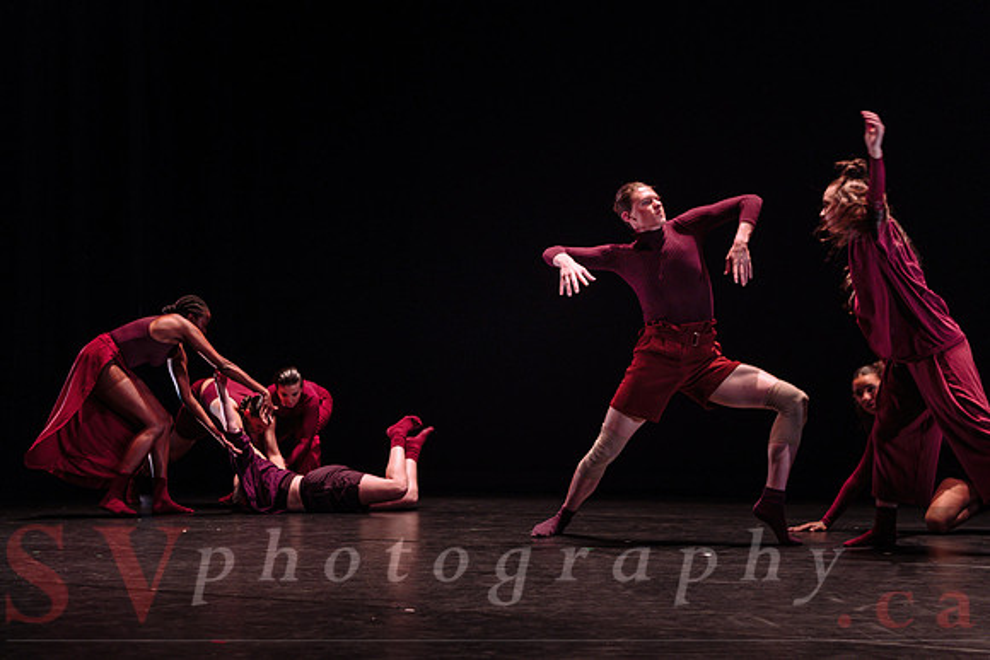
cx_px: 465
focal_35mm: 54
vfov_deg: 25.3
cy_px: 345
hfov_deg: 37.2
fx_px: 1472
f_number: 2.8
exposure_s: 1/200
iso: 1250
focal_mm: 50
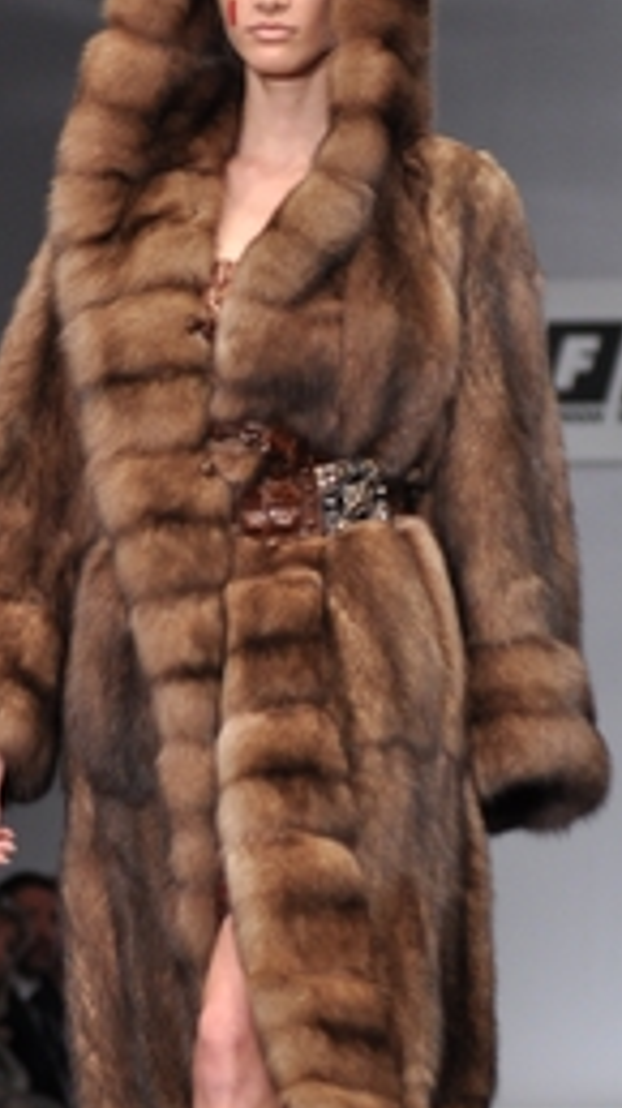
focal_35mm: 253
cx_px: 272
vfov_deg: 8.5
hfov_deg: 4.8
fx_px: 7423
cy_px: 769
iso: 640
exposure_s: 1/200
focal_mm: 80
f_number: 3.5
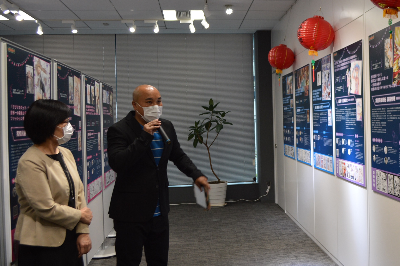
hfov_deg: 45.6
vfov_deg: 31.8
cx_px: 274
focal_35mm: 42
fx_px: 466
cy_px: 115
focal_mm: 20
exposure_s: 1/60
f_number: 4
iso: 400
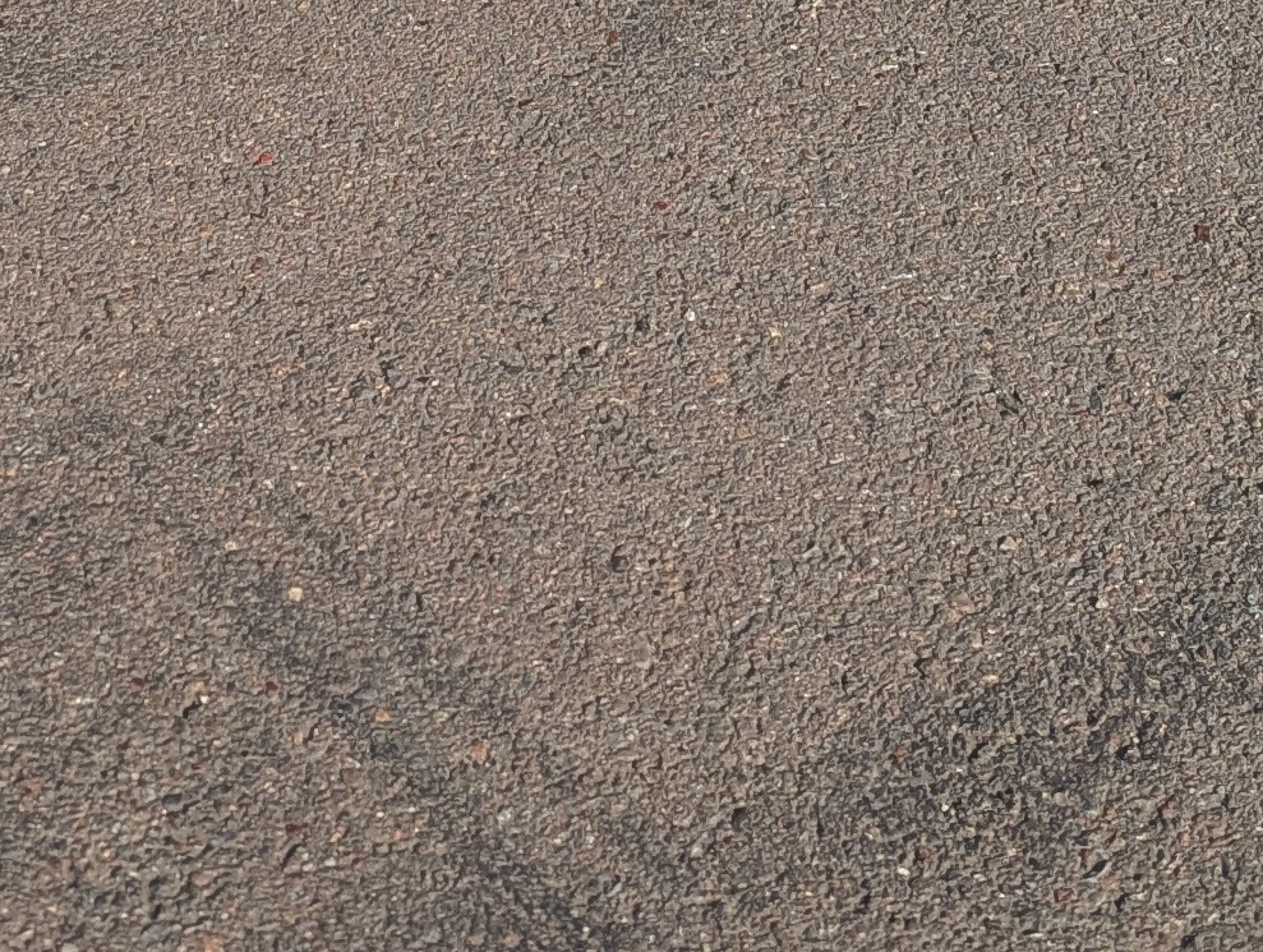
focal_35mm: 99
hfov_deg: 19.7
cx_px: 328
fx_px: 3618
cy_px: -975
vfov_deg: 13.0
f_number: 1.68
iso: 19
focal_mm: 6.9
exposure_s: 1/814
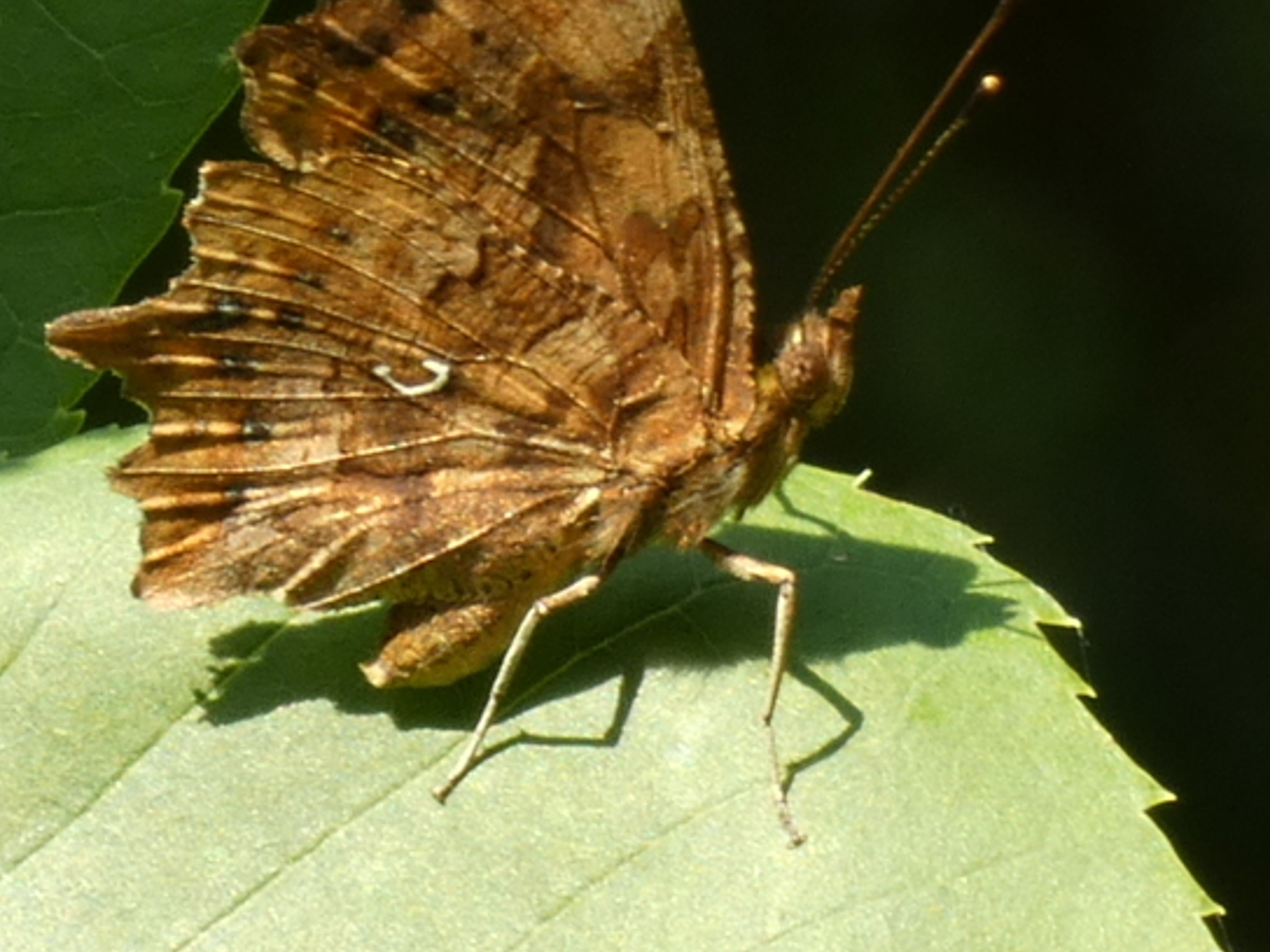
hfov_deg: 3.7
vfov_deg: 2.8
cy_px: 212
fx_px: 19518
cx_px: 622
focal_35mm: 532
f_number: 5.6
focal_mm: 60.8
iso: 100
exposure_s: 1/80
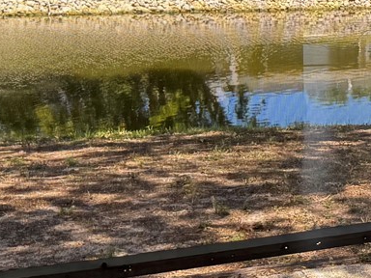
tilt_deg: -11.3
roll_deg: -2.7
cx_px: 550
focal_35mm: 100
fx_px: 1072
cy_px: 91
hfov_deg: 17.7
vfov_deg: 14.8
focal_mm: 6.76
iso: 80
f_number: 1.78
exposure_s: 1/506
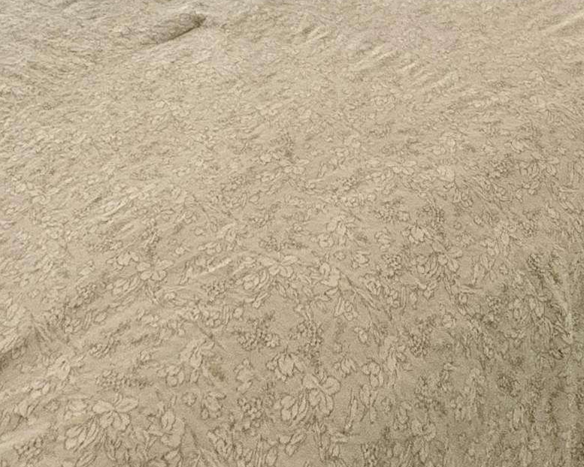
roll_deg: +0.3
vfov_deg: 22.1
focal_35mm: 54
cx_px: 228
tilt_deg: -7.8
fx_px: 934
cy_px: -274
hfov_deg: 34.6
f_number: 2.2
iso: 200
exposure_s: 1/120
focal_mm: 2.22
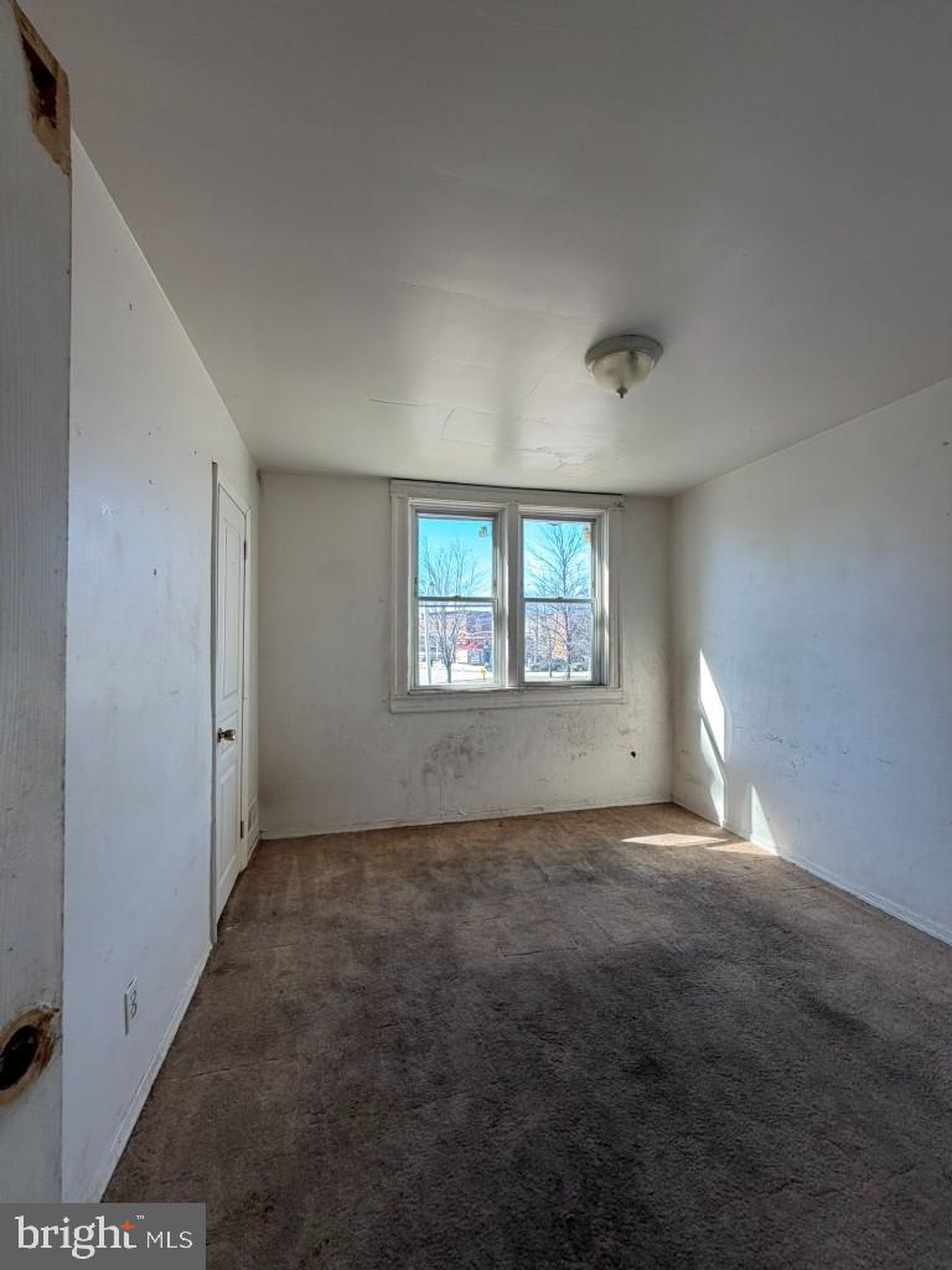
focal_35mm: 14
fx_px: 513
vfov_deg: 102.1
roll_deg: +1.5
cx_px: 476
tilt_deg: -2.4
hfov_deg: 85.7
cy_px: 635
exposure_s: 1/121
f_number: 2.2
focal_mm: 2.22
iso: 64
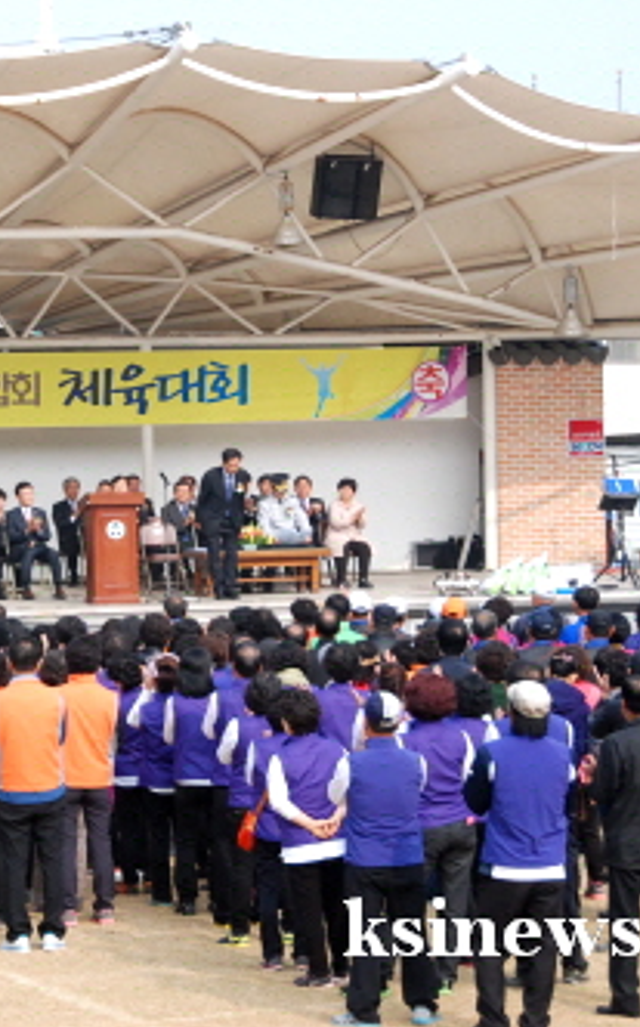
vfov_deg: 14.6
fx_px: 3998
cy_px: 514
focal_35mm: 143
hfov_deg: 9.1
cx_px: 164
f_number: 8
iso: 800
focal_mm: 62
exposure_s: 1/1000
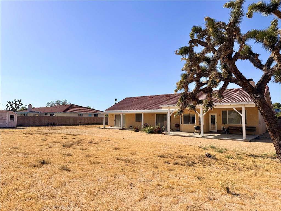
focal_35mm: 24
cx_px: 140
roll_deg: -0.2
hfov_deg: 71.6
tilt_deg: +4.0
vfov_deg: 56.8
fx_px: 195
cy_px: 106
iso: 80
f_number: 1.78
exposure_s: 1/4975
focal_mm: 6.76
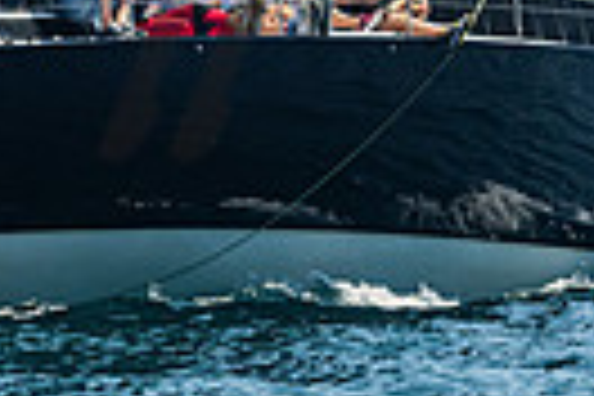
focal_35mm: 1111
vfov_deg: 1.2
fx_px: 18330
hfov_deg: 1.9
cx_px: 72
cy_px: -372
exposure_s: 1/5000
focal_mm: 220
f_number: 5
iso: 400
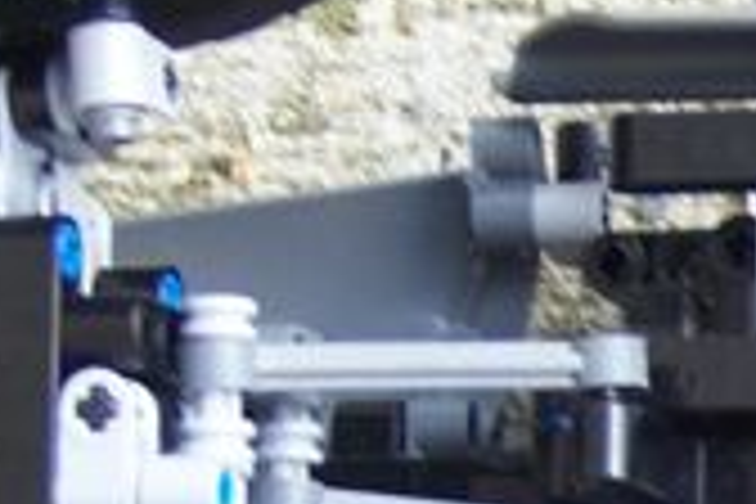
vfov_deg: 6.1
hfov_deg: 9.1
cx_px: 972
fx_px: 4683
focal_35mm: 223
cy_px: 598
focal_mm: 7.7
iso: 80
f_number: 3.2
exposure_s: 1/50
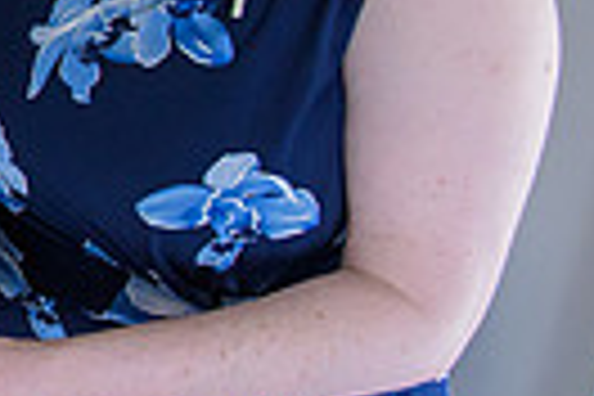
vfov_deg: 11.8
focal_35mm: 114
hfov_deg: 14.7
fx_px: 1881
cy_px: -70
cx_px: -598
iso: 1600
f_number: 3.2
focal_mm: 26
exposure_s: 1/125
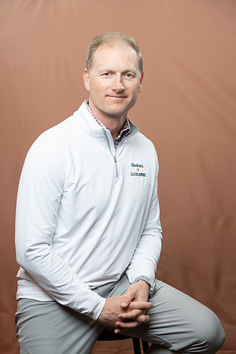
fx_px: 649
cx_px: 118
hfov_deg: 20.6
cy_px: 177
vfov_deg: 30.5
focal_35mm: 66
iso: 320
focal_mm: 66
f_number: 4
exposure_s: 1/160
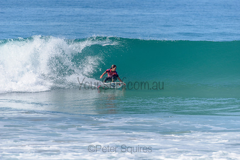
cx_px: 120
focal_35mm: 500
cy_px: 80
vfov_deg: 2.8
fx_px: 3334
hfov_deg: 4.1
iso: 200
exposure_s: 1/2000
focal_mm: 500
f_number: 5.6
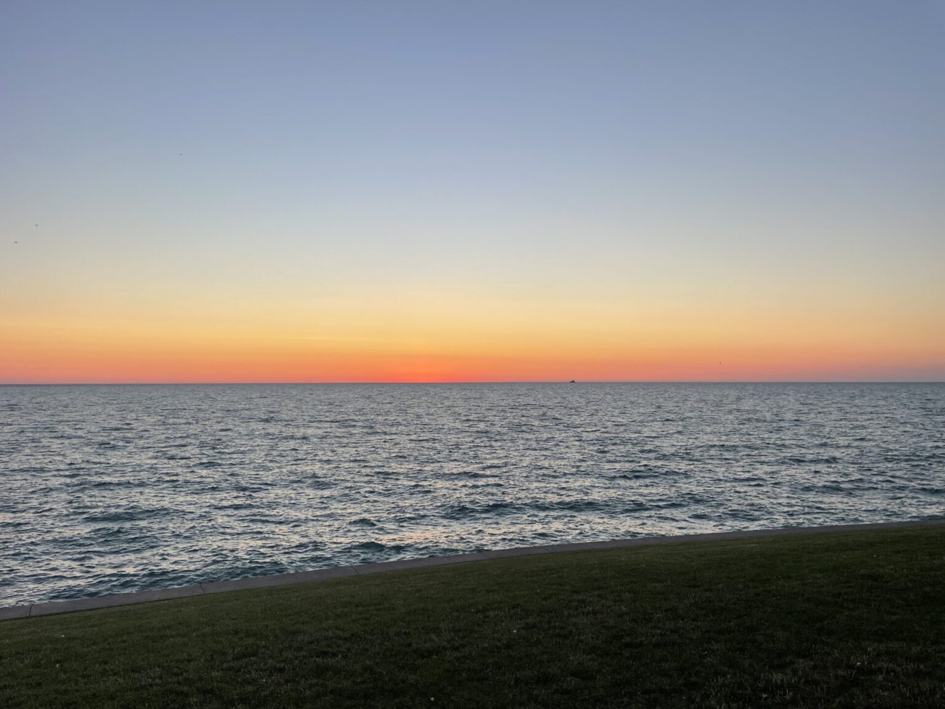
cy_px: 354
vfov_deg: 53.1
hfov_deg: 67.3
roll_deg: +0.3
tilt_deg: +2.4
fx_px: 710
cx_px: 472
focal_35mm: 26
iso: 32
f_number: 1.6
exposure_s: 1/518
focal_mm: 4.2
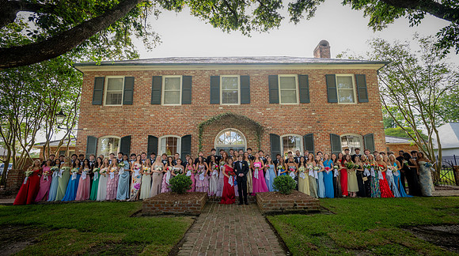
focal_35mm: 17
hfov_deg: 96.9
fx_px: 203
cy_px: 130
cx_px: 230
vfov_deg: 64.5
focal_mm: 15.5
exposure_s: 1/160
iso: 800
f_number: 5
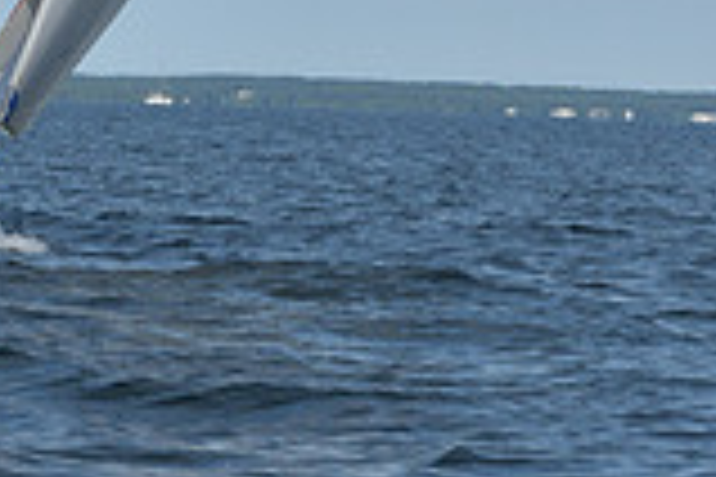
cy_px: -810
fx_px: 7239
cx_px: 160
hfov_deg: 5.7
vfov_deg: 3.7
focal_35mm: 364
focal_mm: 100
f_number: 11
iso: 320
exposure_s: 1/1000
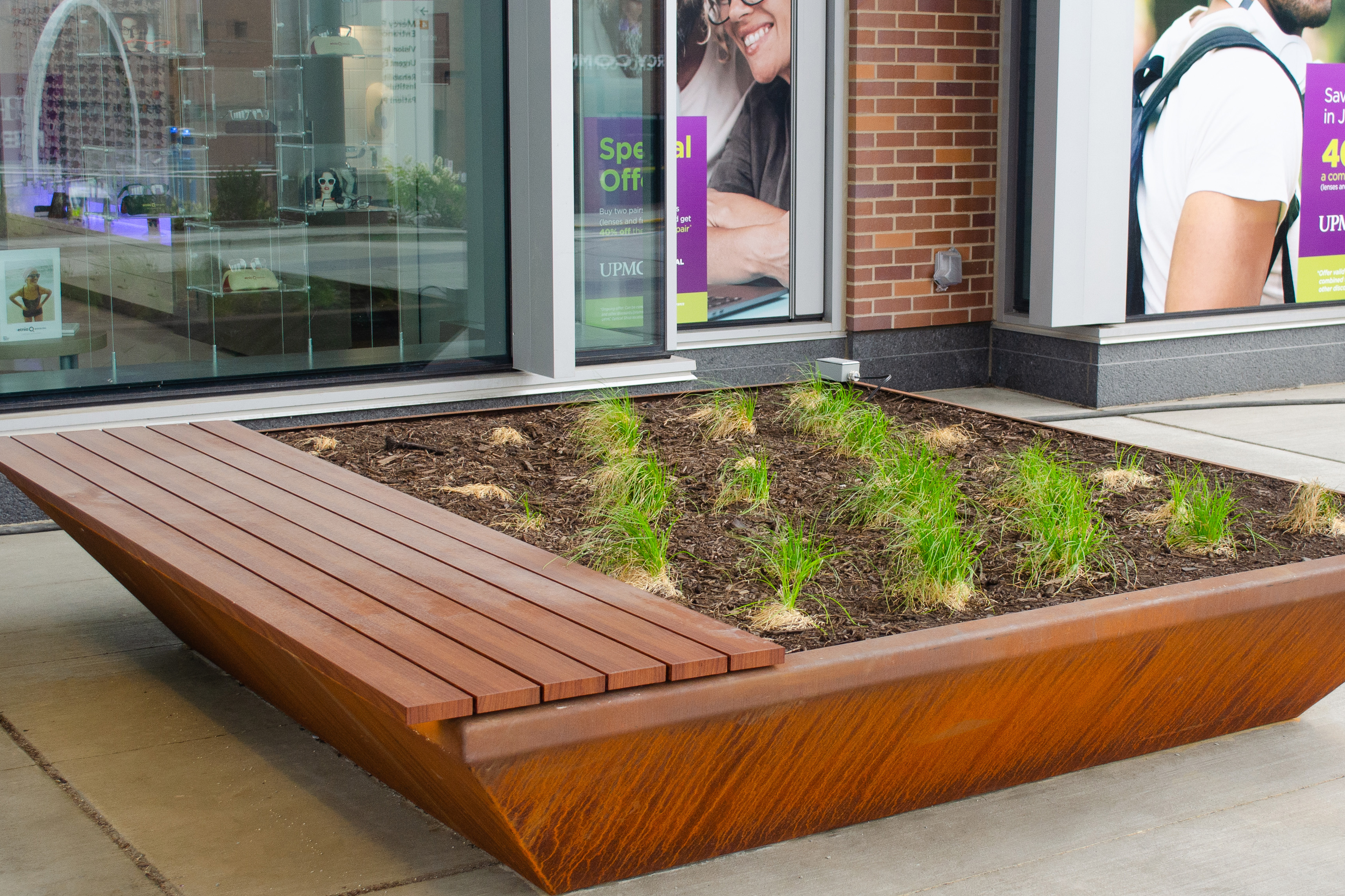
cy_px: 427
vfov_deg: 24.2
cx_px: 781
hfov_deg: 35.6
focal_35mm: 56
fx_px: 2092
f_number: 5.6
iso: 400
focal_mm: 26
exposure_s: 1/125
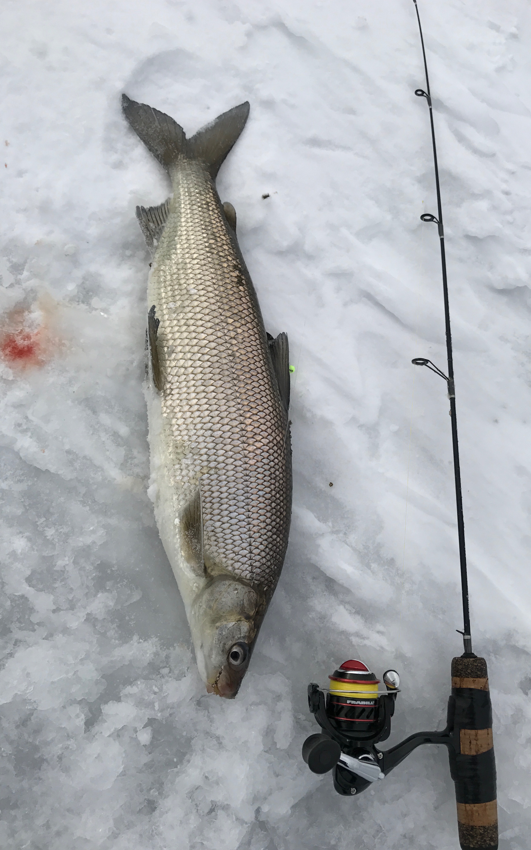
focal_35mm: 30
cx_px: 314
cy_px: 427
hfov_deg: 41.7
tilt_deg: -71.4
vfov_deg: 62.9
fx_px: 695
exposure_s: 1/2994
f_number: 1.8
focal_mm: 3.99
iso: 20
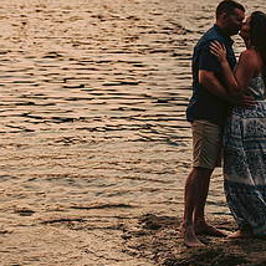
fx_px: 1400
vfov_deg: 10.8
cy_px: 68
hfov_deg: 10.8
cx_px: 61
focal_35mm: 161
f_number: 2.8
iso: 250
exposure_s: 1/640
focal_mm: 70
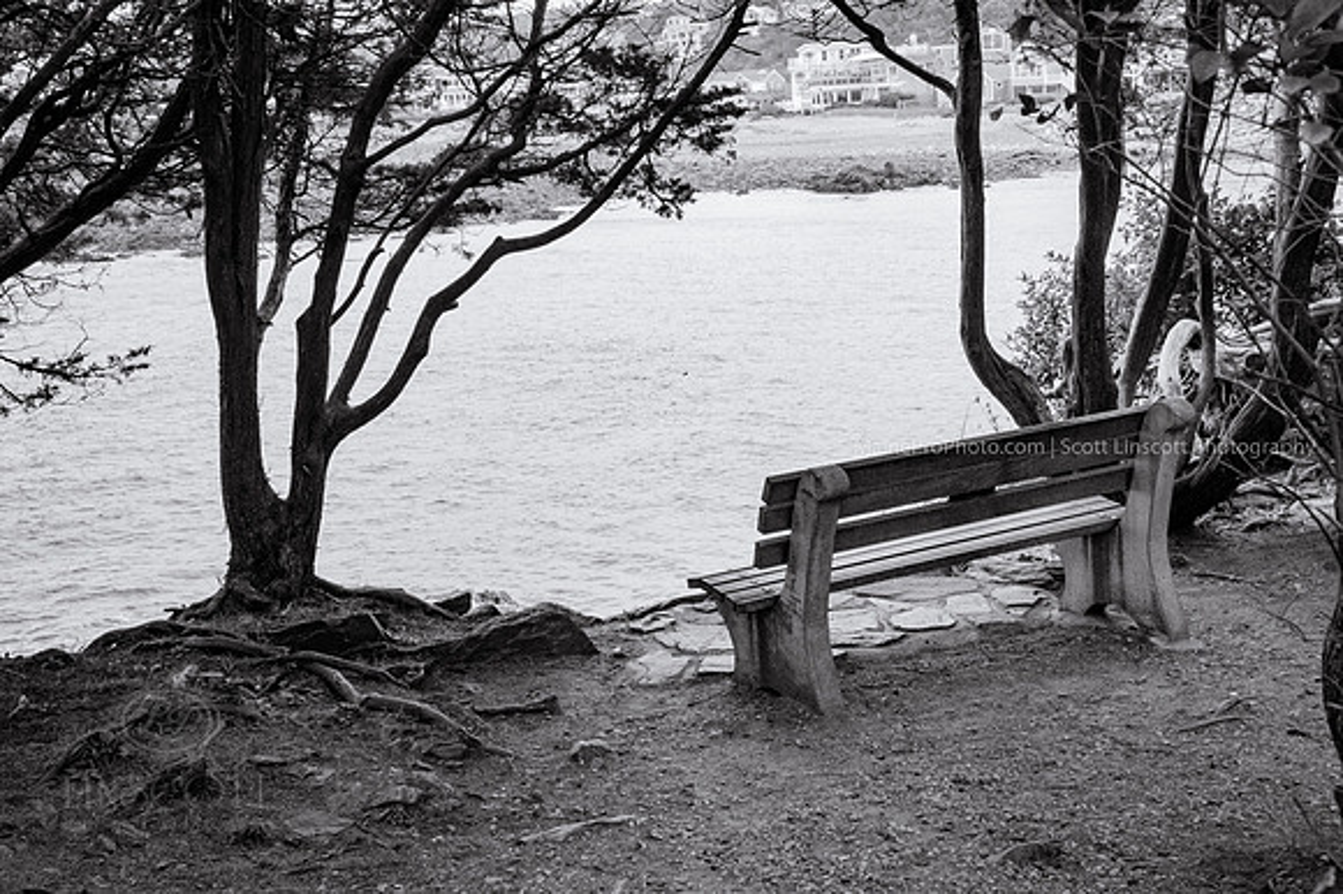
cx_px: 672
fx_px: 1939
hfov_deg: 38.2
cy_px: 447
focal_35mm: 52
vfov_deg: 26.0
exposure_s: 1/250
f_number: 16
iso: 8000
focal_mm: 35
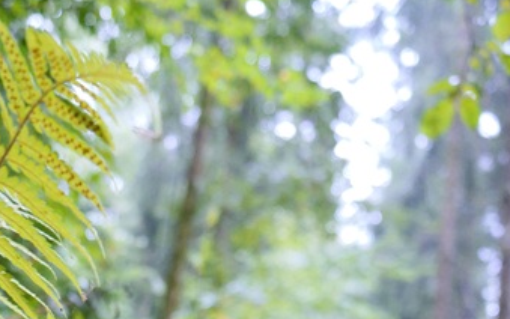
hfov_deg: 25.3
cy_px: 427
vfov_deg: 15.5
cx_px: 84
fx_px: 1112
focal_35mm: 80
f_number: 3.1
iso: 3200
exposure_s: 1/60
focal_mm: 16
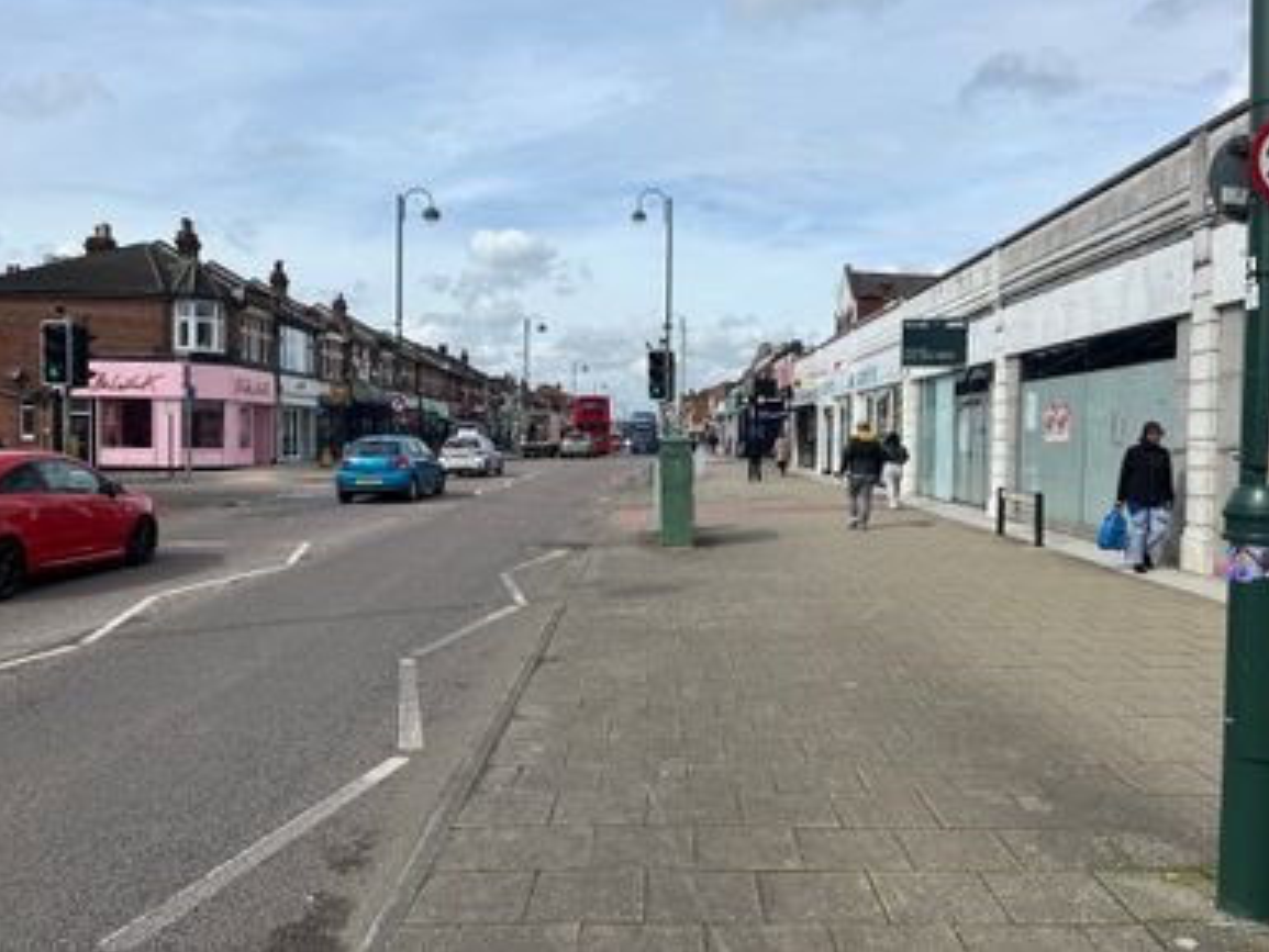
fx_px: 990
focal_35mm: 27
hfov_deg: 65.3
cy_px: 461
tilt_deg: -1.8
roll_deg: -0.7
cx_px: 646
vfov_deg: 51.4
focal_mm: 5.1
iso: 50
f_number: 1.6
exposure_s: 1/4310
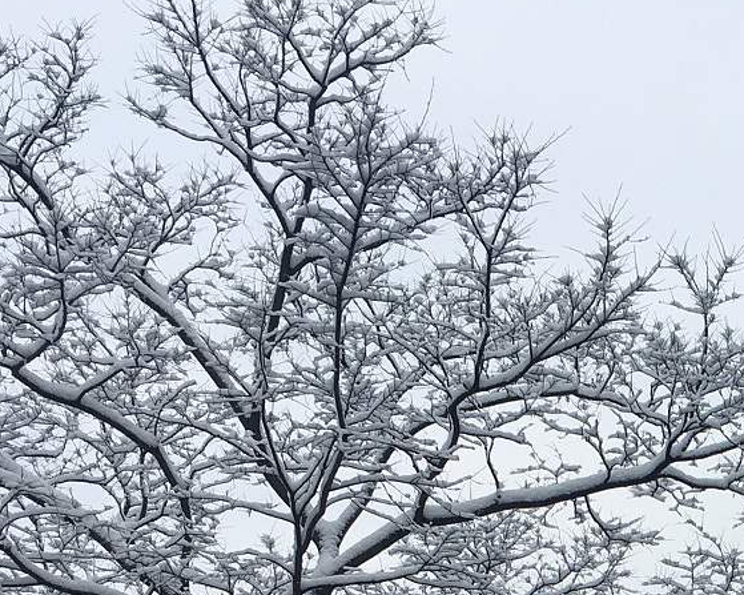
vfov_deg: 17.7
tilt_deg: +13.6
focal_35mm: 81
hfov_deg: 22.2
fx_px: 1783
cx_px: 825
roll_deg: +2.8
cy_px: 785
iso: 25
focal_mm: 4.15
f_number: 2.2
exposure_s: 1/620
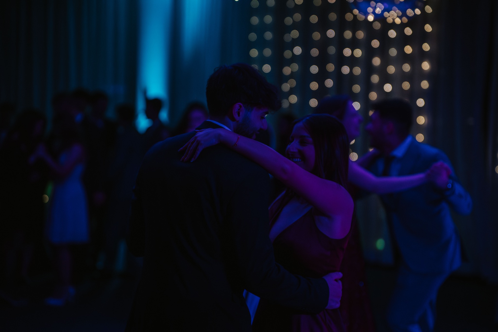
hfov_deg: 21.5
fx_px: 1314
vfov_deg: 14.4
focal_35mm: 95
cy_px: 166
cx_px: 249
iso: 6400
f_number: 2.8
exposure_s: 1/320
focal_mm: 95
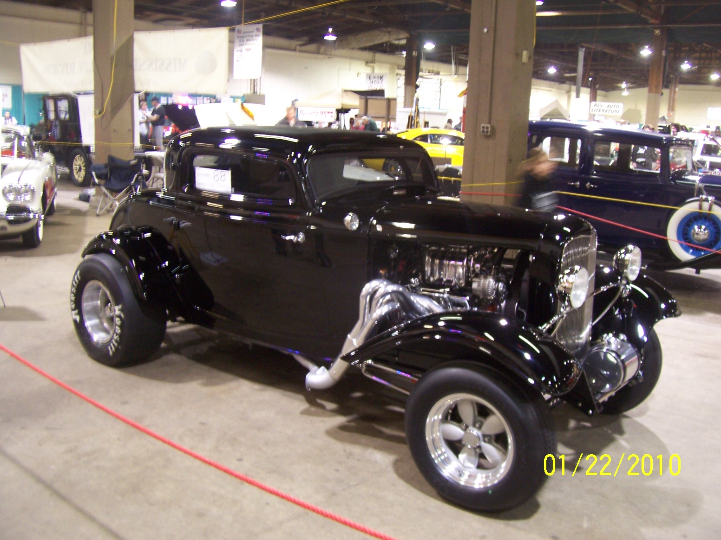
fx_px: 708
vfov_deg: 41.8
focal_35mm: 34
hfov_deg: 54.0
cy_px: 270
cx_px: 360
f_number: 2.7
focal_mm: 5.6
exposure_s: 1/8
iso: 160
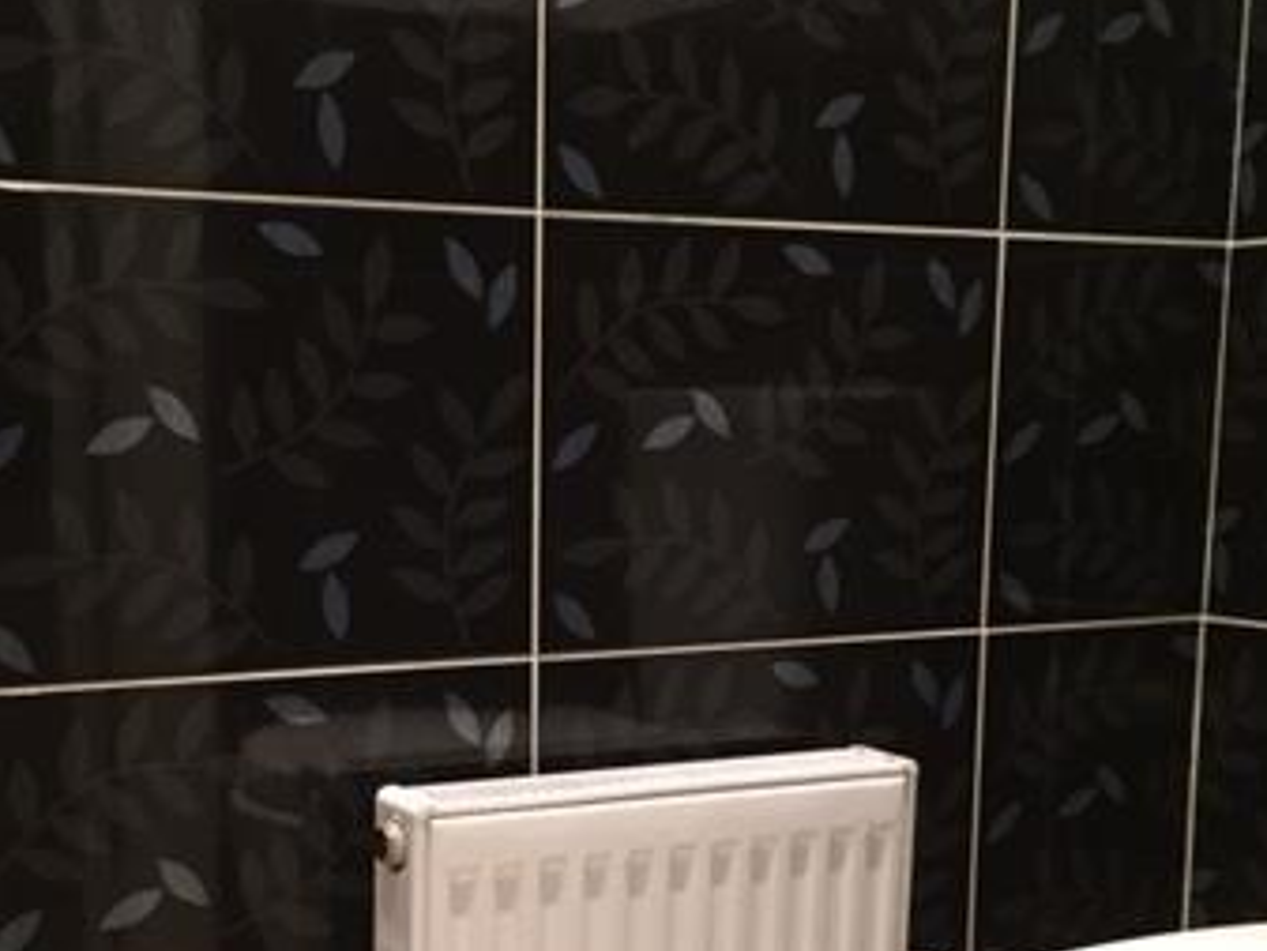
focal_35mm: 55
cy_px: 759
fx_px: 2014
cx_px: 474
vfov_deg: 26.1
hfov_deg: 34.7
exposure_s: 1/25
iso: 250
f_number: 2.2
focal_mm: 4.15
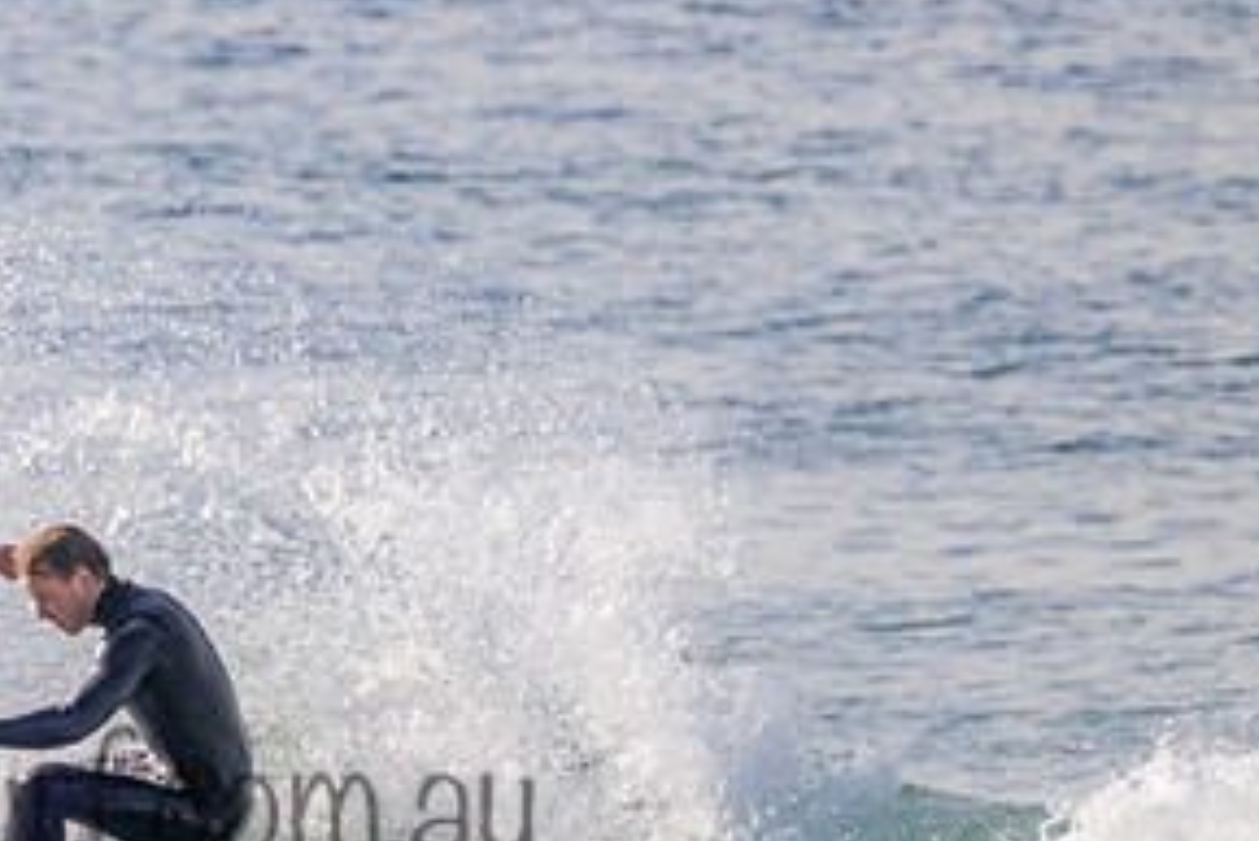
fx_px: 56086
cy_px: 756
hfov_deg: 1.3
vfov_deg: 0.9
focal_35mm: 1603
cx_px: 74
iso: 1250
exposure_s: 1/2000
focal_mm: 800
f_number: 11
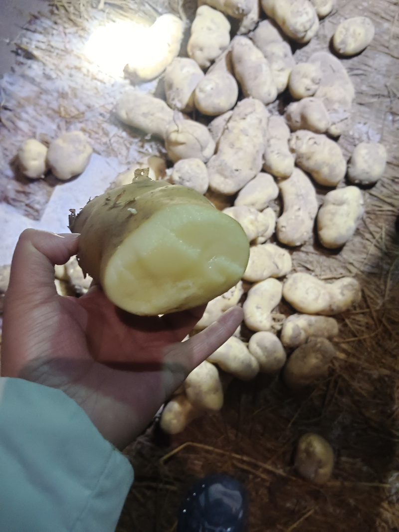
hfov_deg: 53.1
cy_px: 266
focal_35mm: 26
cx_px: 200
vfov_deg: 67.3
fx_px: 400
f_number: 1.8
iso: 3517
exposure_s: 1/25
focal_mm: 3.96
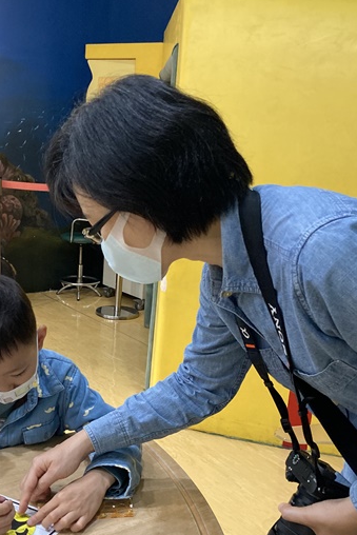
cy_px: 322
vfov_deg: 45.2
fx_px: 639
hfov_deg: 30.7
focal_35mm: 43
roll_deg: -1.9
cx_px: 90
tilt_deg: -14.8
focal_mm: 3.99
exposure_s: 1/60
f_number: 1.8
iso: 250
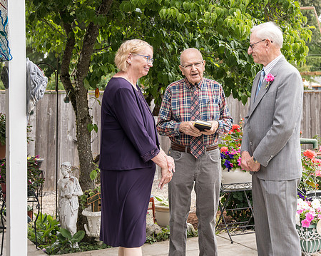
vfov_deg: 23.7
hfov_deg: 29.5
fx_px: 607
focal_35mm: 64
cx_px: 206
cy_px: 86
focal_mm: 42
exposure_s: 1/500
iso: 320
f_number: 4
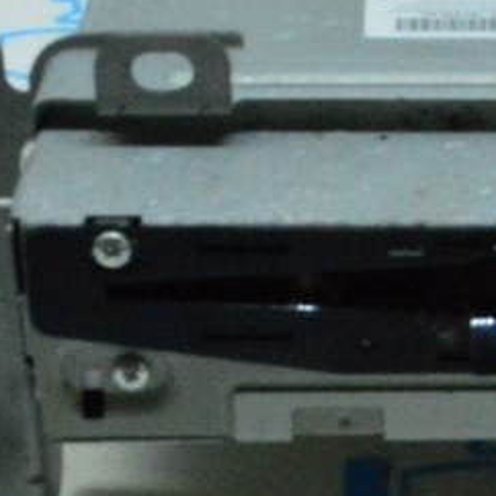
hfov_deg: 12.3
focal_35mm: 140
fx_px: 2270
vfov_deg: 12.5
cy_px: 249
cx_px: 551
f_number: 25
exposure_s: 1/30
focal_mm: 26
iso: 6400
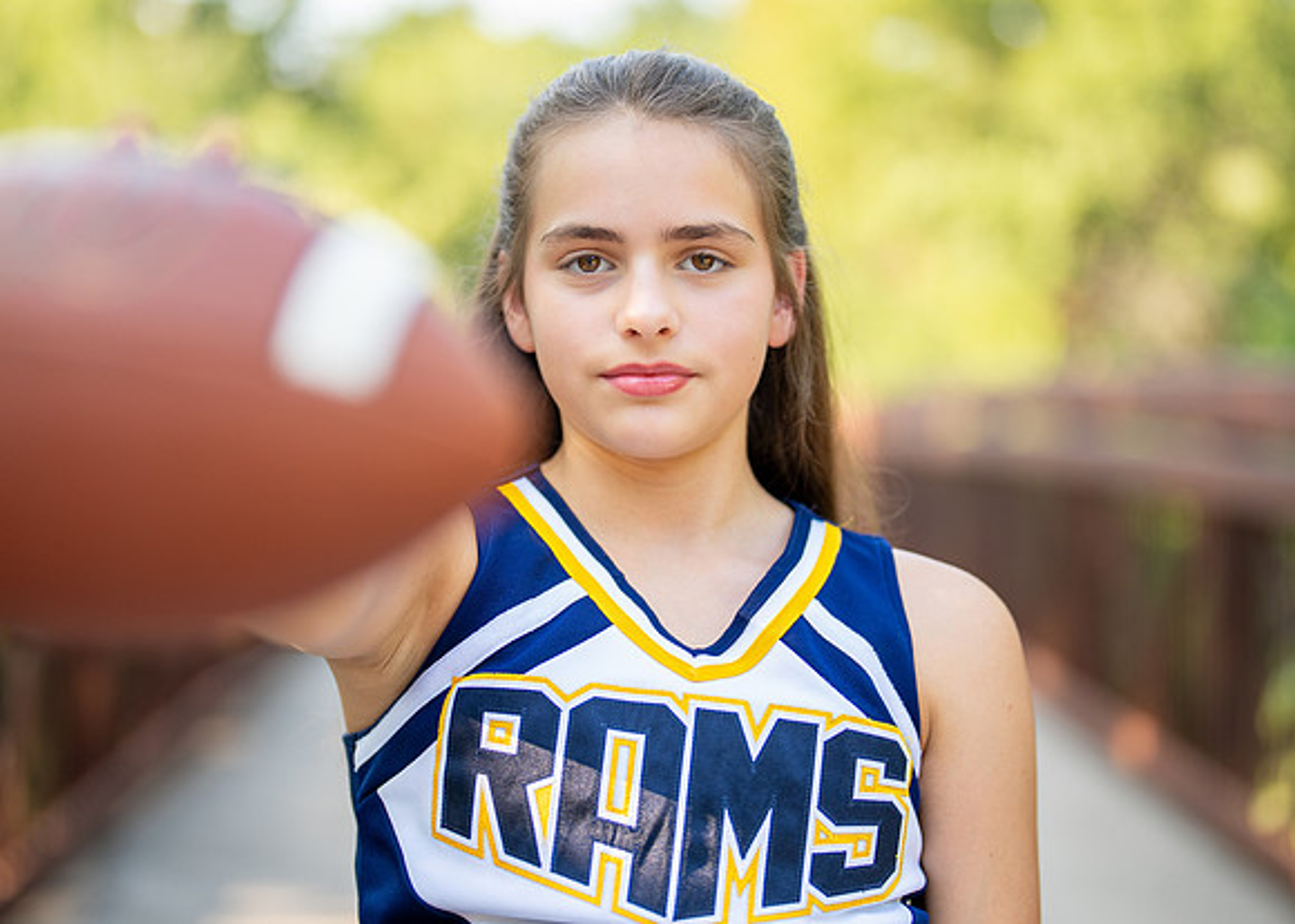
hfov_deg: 29.2
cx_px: 645
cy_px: 423
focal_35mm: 68
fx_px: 2485
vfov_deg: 21.1
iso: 100
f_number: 1.2
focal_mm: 50
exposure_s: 1/640
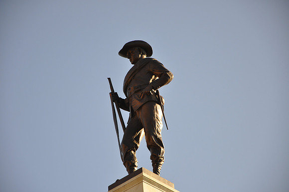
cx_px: 144
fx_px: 1263
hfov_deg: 13.1
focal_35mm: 158
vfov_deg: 8.7
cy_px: 96
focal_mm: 105
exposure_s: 1/125
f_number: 5.6
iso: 200
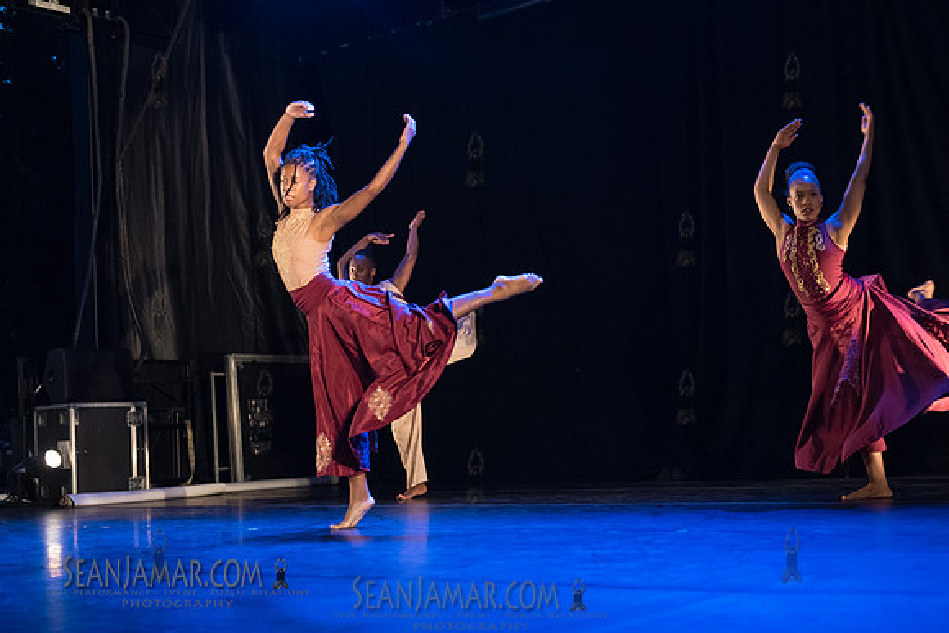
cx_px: 474
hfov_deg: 36.2
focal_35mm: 55
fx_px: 1450
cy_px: 316
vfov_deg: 24.6
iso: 5000
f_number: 2.8
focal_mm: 55
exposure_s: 1/250
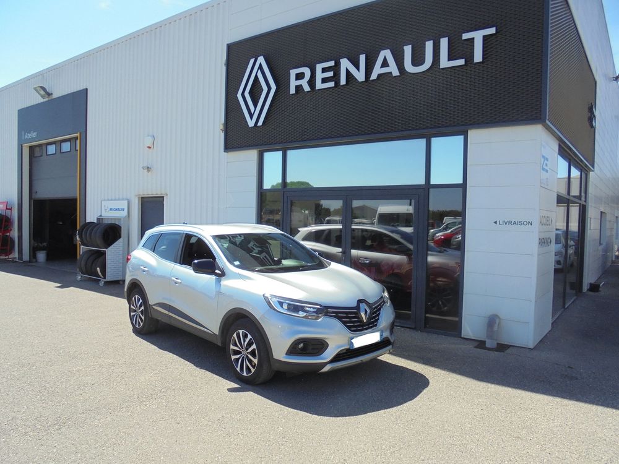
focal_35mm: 26
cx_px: 310
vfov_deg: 53.1
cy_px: 232
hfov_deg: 67.3
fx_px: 465
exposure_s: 1/640
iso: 100
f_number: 3.5
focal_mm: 4.6
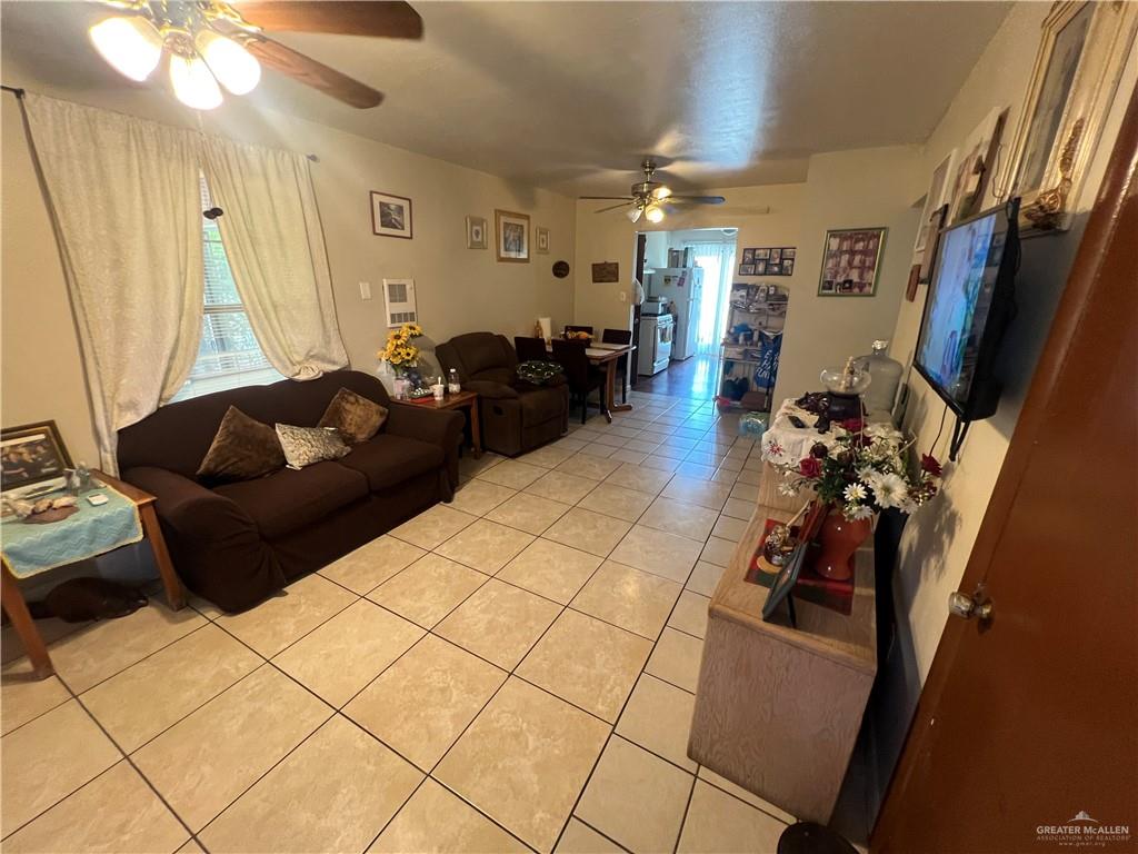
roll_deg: -0.9
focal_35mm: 13
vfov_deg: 89.9
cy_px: 427
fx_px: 427
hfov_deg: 106.2
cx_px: 569
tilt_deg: -18.3
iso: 320
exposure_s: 1/60
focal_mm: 1.57
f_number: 1.8
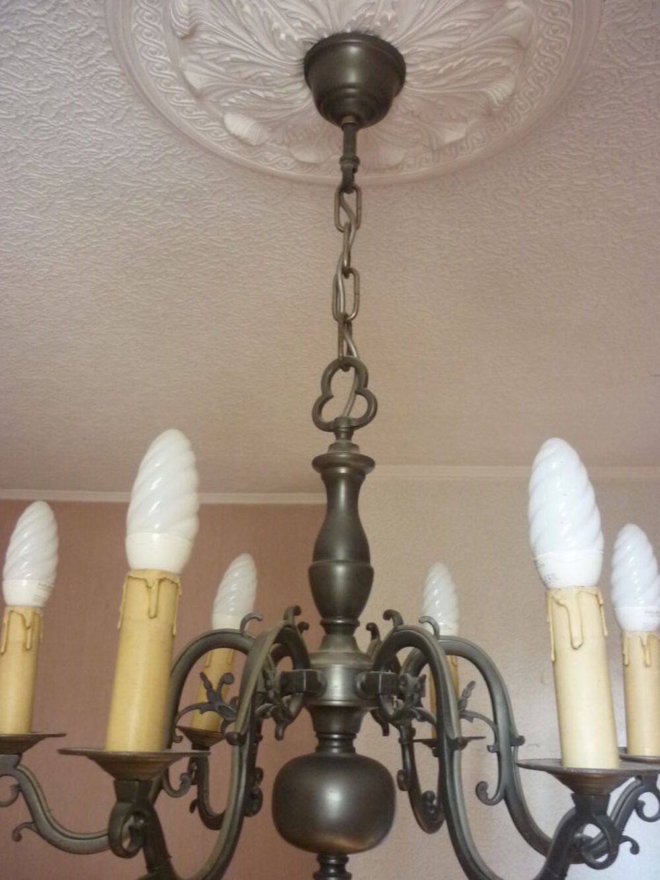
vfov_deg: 55.3
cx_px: 330
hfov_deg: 43.0
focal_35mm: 33
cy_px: 440
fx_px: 839
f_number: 2.8
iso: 320
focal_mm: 5.5
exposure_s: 1/30
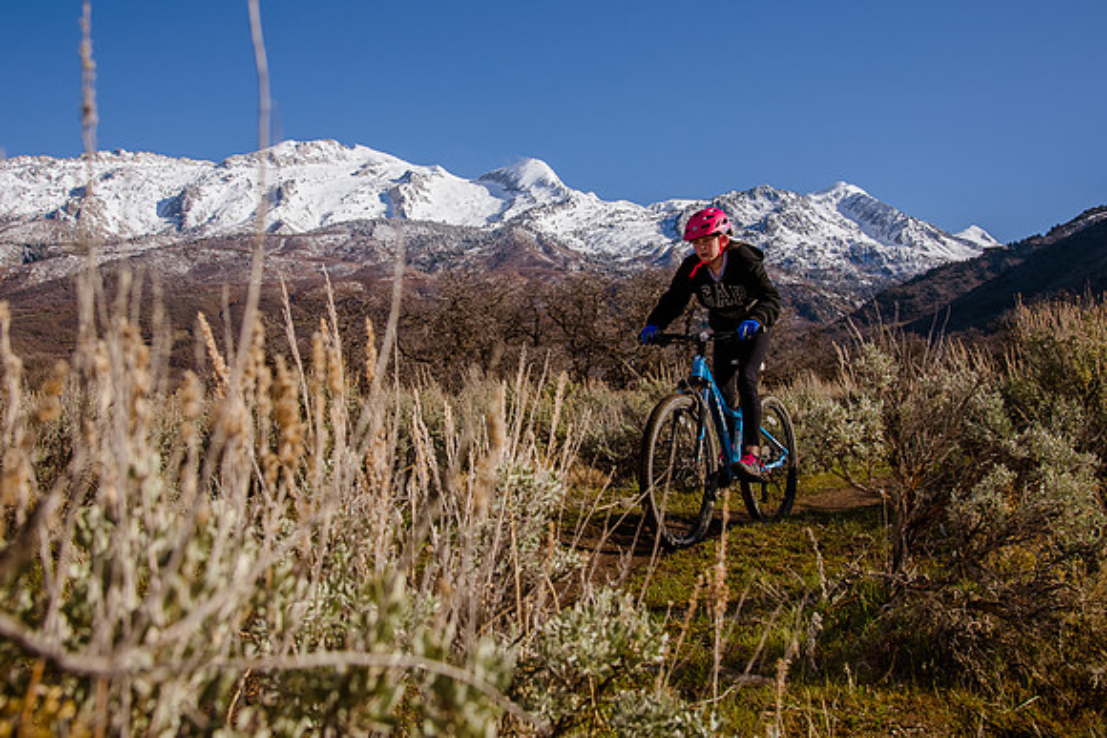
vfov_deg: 33.5
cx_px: 509
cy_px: 306
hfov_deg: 48.6
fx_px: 1224
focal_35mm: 40
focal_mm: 34
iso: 250
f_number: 10
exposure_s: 1/500
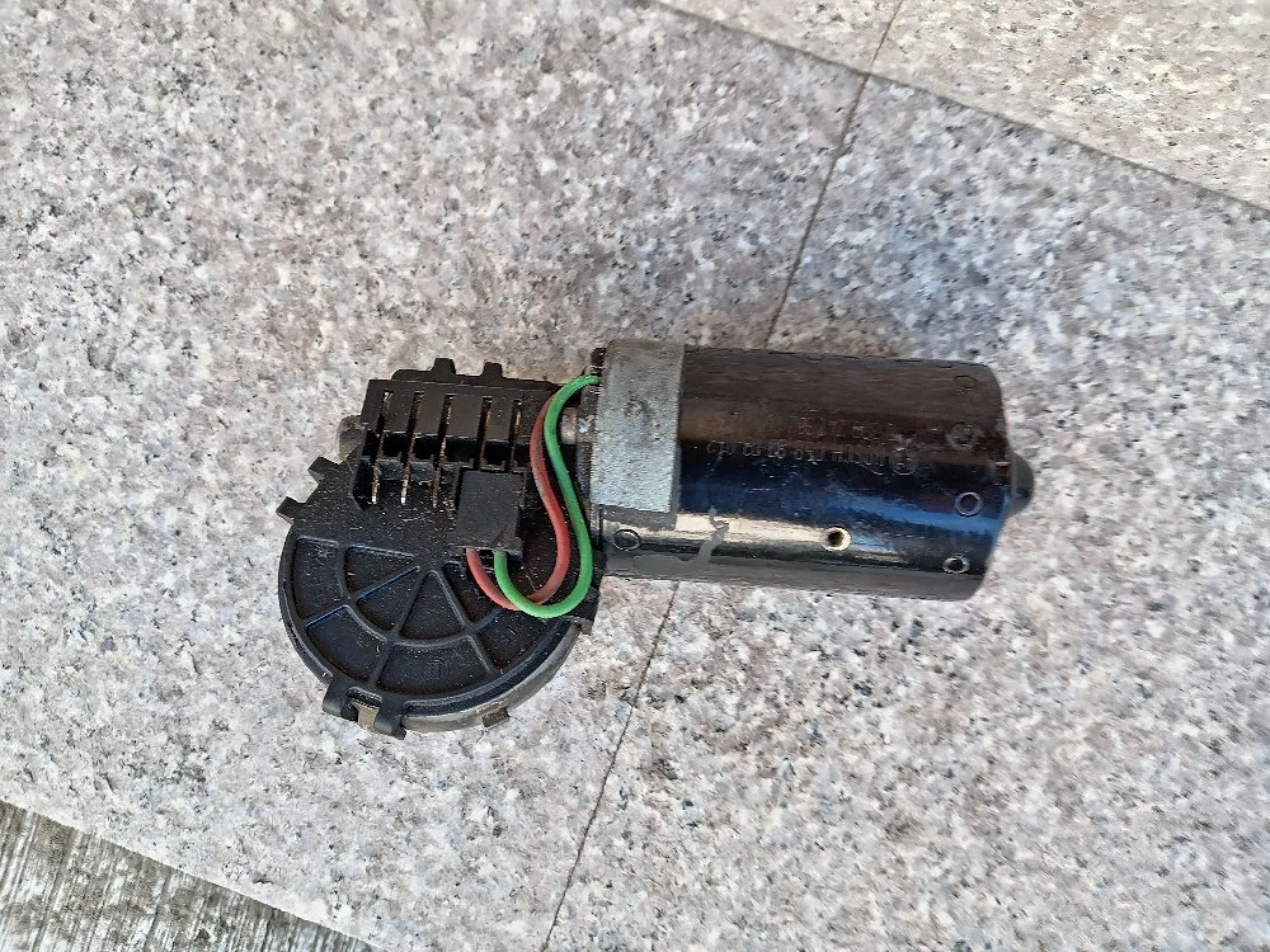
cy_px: 476
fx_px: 991
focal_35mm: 27
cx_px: 635
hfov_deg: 65.3
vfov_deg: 51.4
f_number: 1.8
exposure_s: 1/33.3
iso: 150
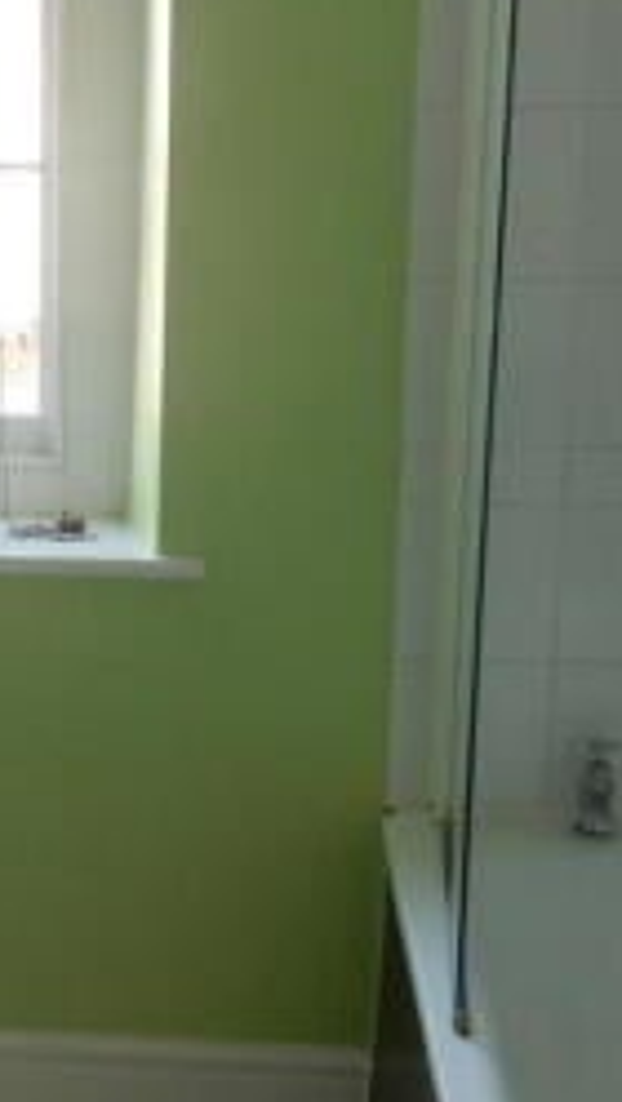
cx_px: 7
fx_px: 1871
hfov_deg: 18.4
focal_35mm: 64
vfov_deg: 32.7
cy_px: 664
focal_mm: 4.5
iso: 250
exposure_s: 1/30
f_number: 3.7
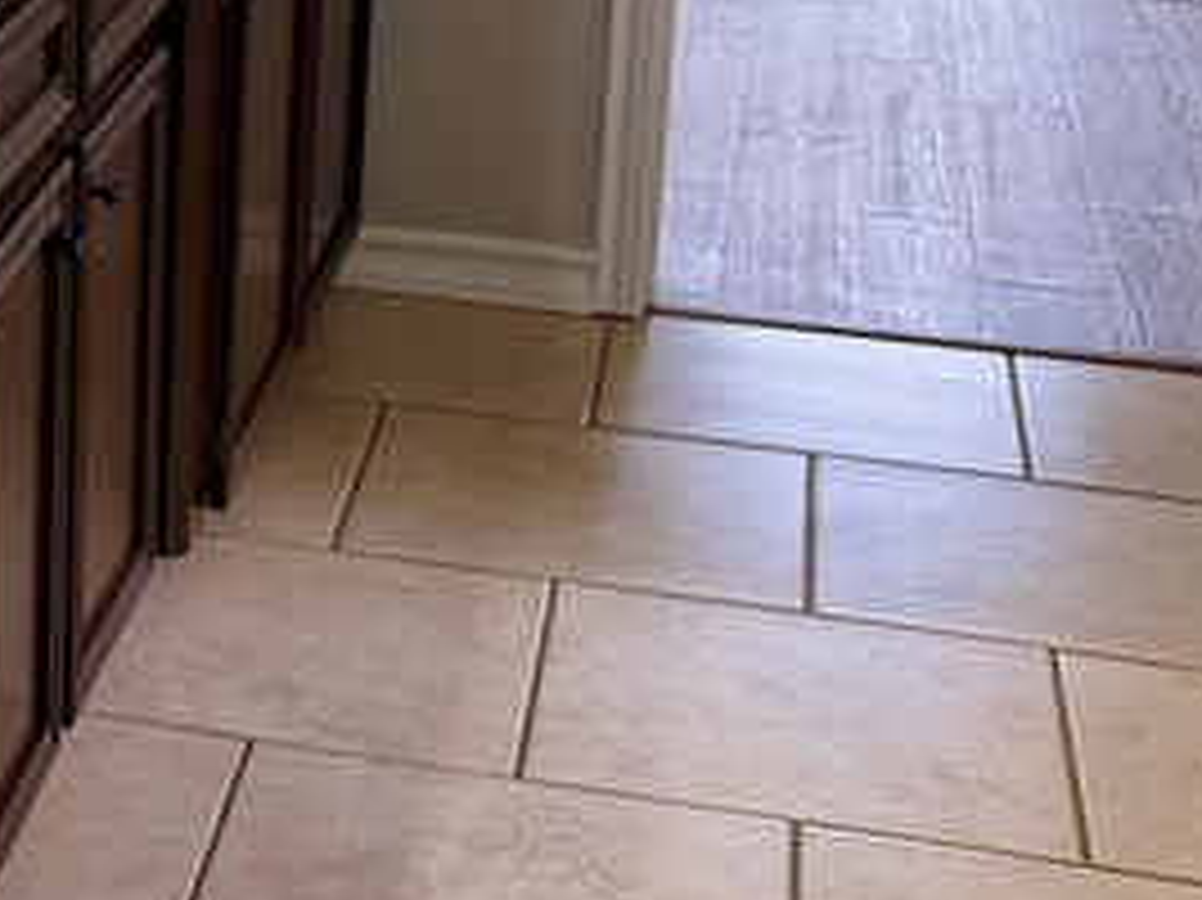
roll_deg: -0.2
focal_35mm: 92
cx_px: -356
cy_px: -86
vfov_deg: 15.6
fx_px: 3193
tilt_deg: -11.7
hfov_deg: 19.6
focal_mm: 6.76
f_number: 1.78
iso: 160
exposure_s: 1/120
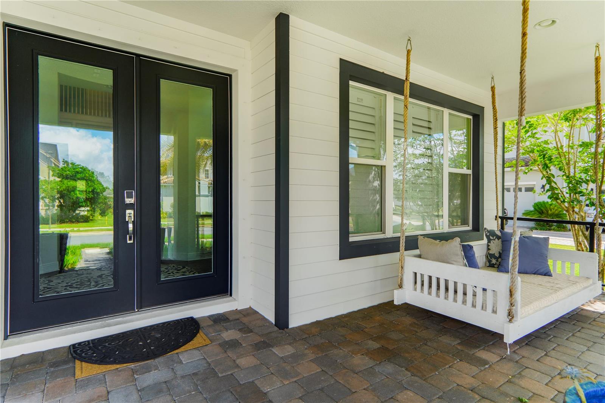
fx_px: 302
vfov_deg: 67.4
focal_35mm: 18
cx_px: 302
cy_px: 202
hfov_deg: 90.0
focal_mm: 12
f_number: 4
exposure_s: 1/125
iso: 100
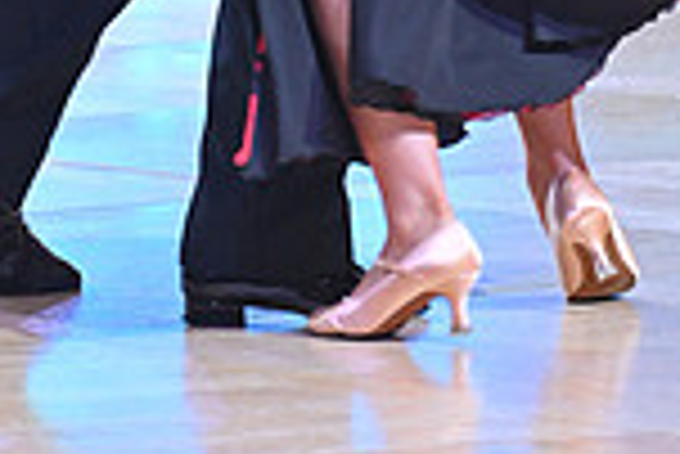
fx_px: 7638
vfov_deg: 3.4
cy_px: -265
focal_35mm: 404
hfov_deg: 5.1
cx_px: 574
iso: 2000
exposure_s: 1/250
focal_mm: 105
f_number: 4
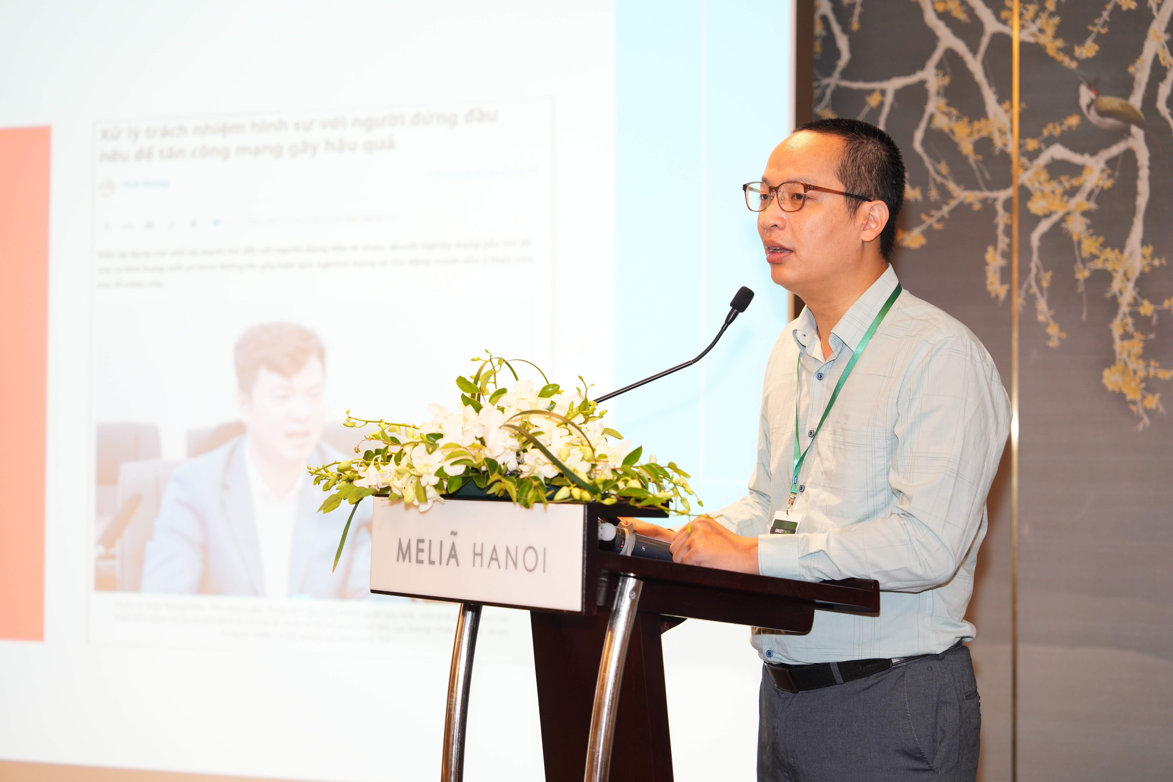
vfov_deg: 19.5
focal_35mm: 70
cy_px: 391
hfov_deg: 28.8
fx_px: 2281
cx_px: 586
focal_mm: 70
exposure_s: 1/100
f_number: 2.8
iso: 800
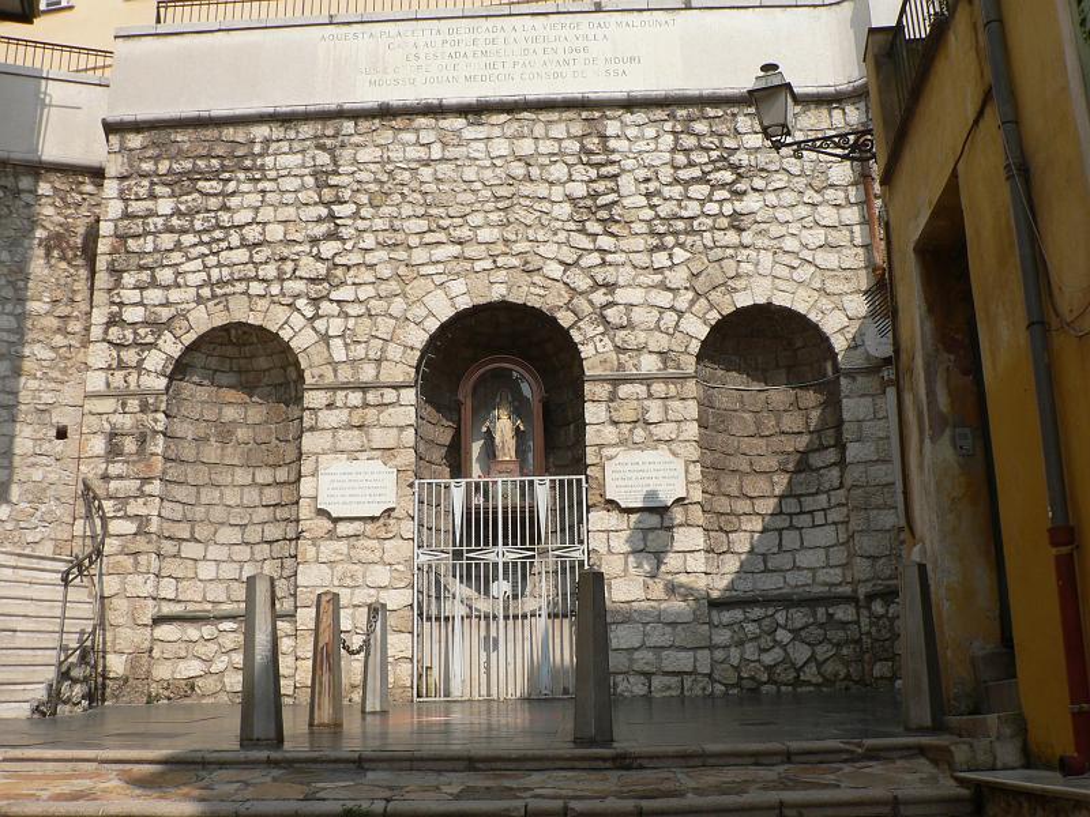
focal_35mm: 36
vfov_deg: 39.7
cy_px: 408
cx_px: 545
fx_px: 1134
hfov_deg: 51.4
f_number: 5.6
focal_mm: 6
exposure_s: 1/500
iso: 80
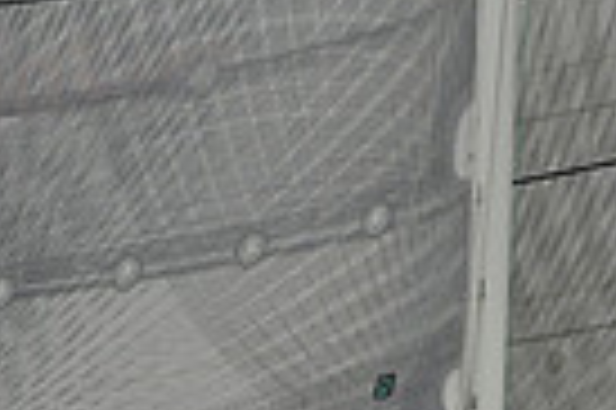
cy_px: 701
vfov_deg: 4.6
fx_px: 5076
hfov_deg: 6.9
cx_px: 468
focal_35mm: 297
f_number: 9
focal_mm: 70
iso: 280
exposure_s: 1/1600
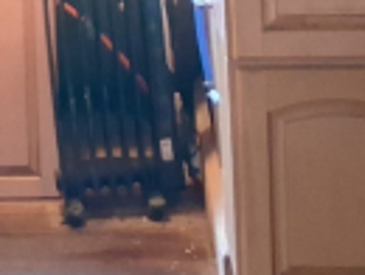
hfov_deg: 14.5
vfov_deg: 10.3
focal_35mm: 133
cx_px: -18
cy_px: -289
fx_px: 1405
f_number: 1.8
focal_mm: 3.98
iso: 2000
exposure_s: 1/10
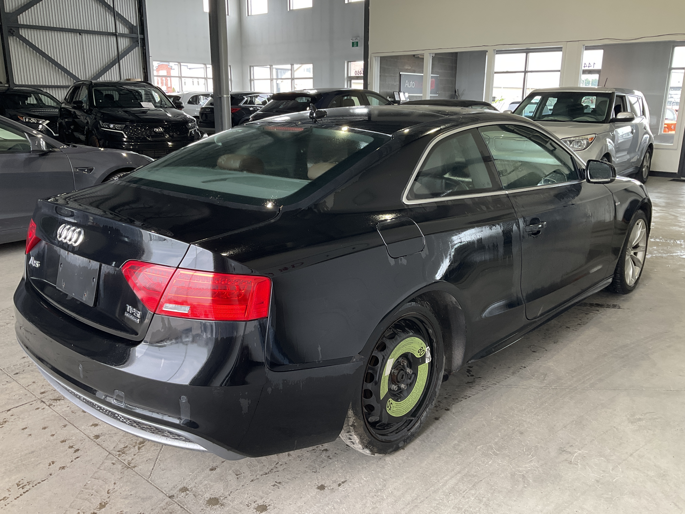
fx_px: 574
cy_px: 257
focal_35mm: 29
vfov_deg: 48.2
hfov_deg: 61.7
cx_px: 342
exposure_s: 1/122
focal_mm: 3
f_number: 1.8
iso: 64
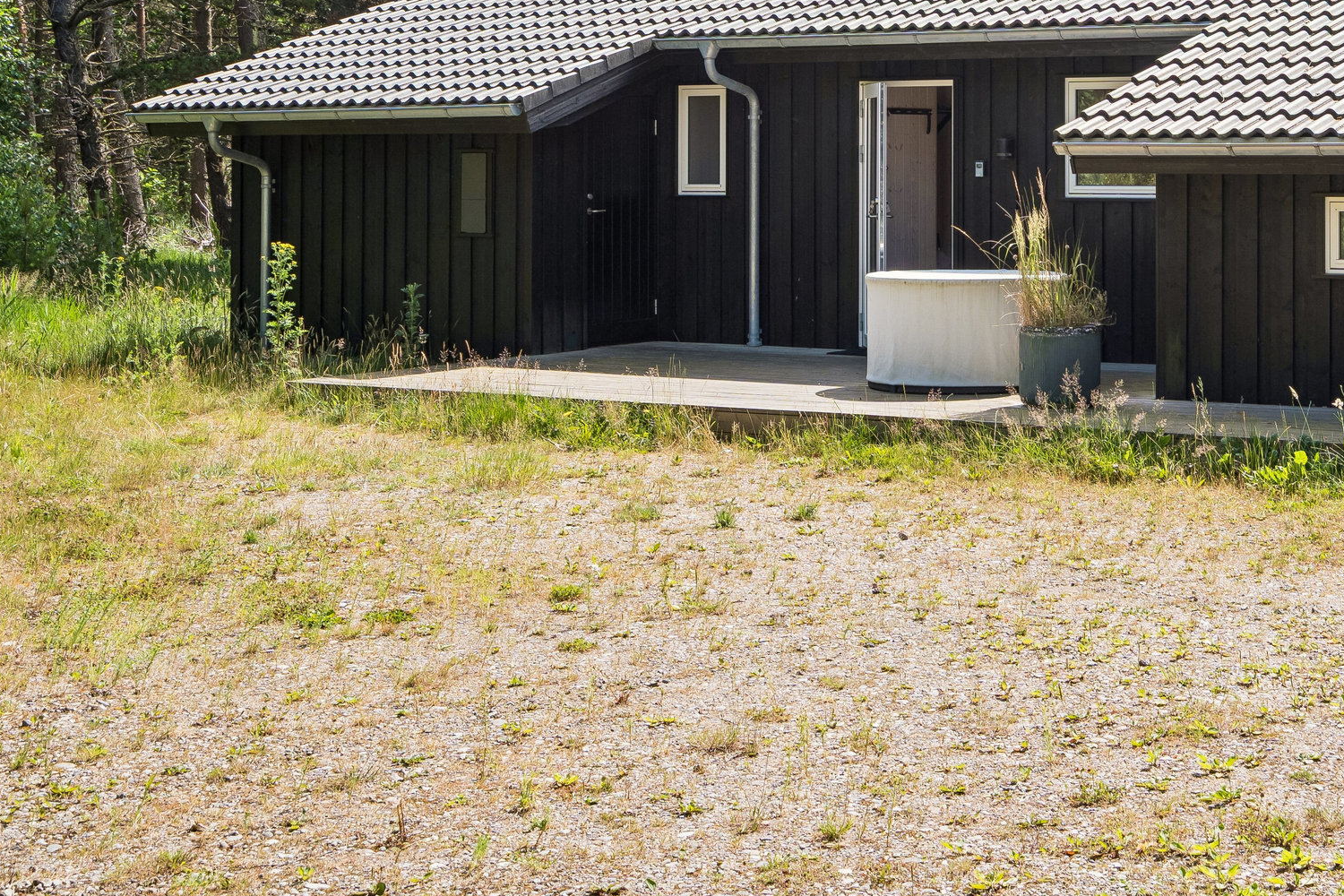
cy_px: 135
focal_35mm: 66
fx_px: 2464
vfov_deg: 20.3
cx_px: 1148
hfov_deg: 29.5
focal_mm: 33
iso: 100
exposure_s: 1/125
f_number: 9
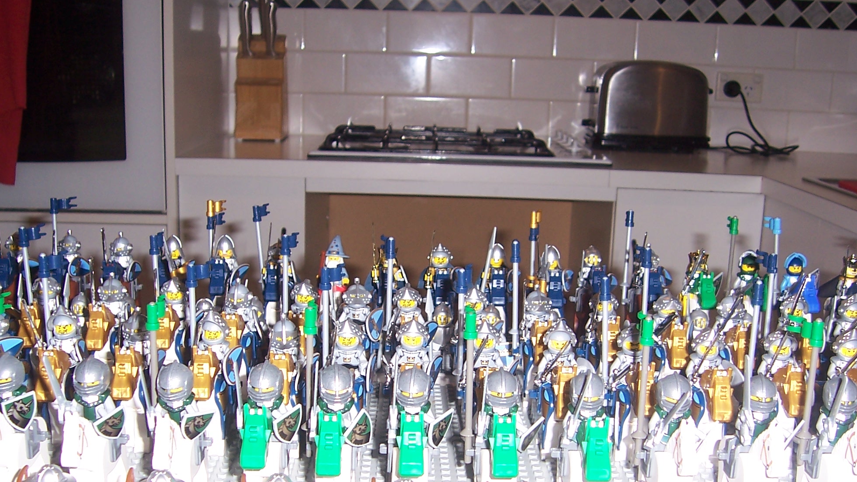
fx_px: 1045
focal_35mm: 46
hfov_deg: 44.6
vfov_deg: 25.8
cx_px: 412
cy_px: 326
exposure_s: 1/60
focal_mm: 6
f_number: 3
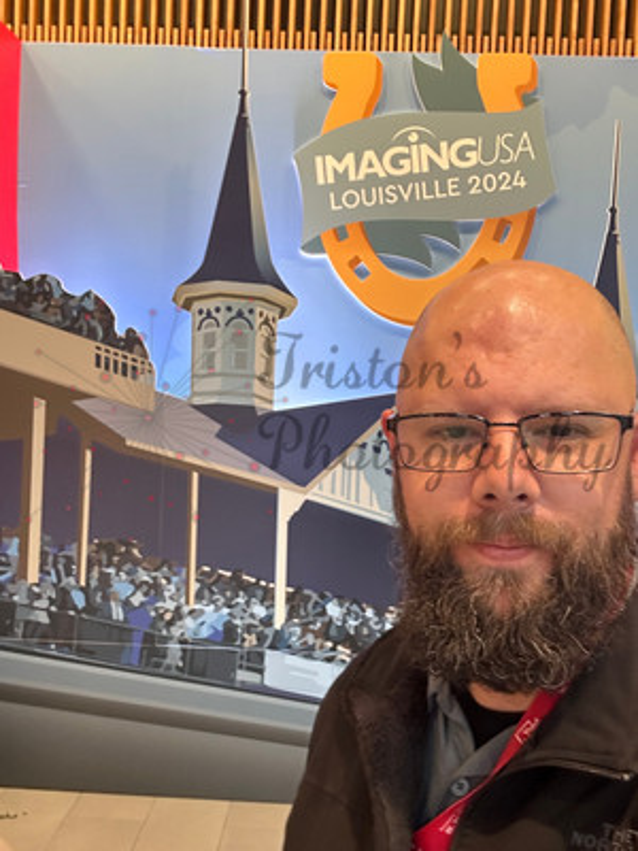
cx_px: 319
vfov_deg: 60.0
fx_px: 737
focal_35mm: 30
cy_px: 426
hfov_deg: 46.8
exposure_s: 1/40
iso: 200
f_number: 1.9
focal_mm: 2.69
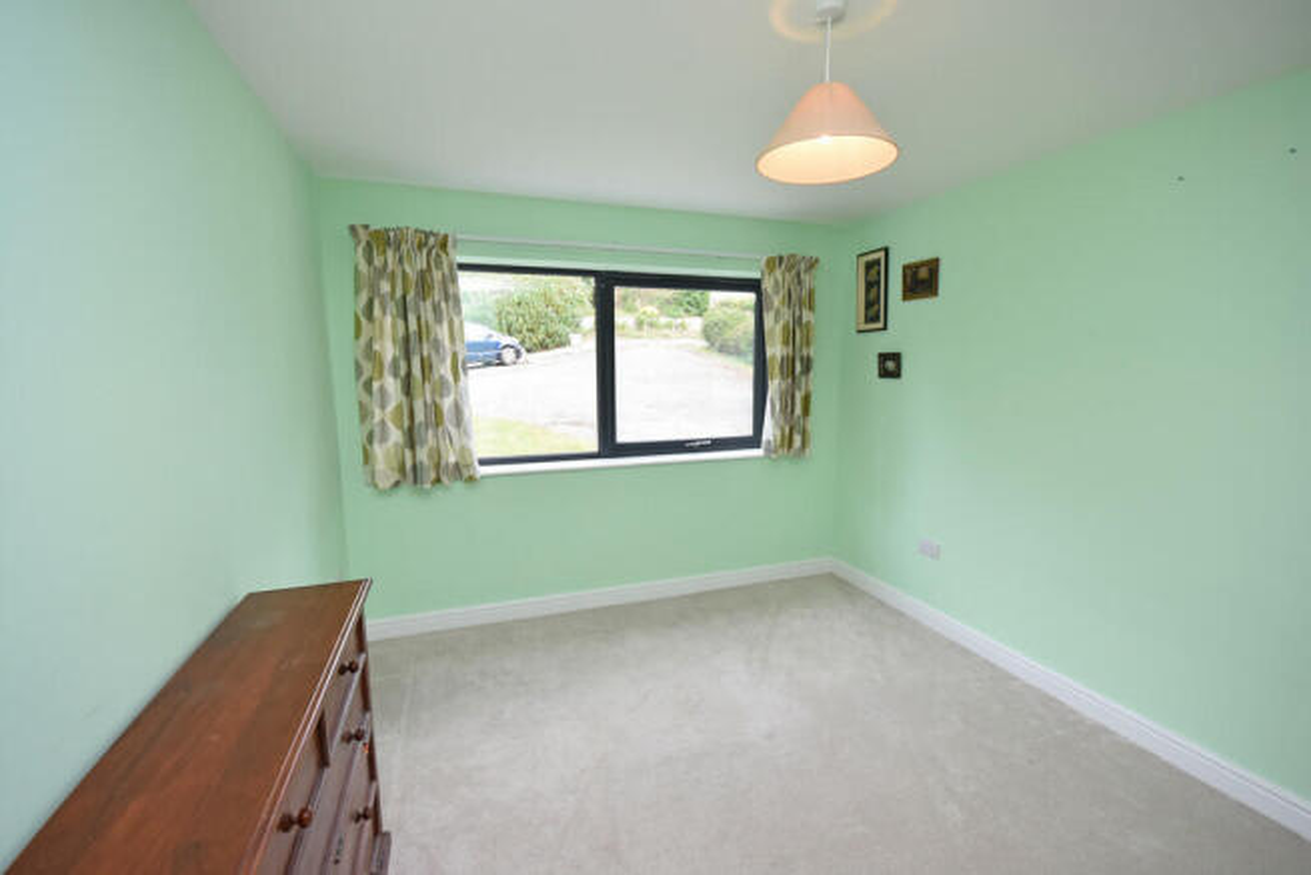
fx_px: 546
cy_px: 438
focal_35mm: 15
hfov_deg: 100.4
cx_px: 656
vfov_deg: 77.4
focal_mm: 10
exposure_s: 1/160
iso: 800
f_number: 6.3
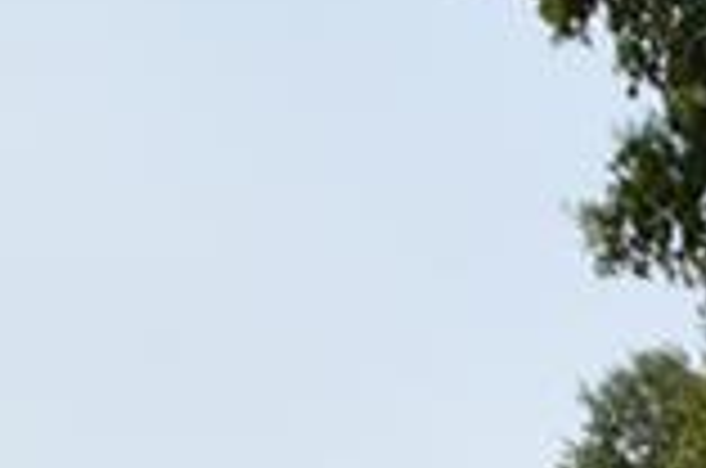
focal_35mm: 98
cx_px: 1619
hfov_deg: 14.7
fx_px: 1918
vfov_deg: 10.4
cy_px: 1359
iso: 100
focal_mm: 10
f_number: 10
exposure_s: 1/200
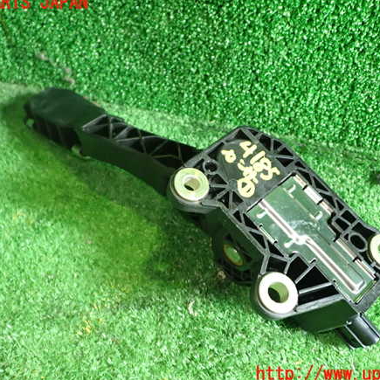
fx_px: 484
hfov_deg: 42.8
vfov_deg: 42.8
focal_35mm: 39
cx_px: 191
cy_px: 189
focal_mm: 5.79
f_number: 2.4
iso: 400
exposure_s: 1/30
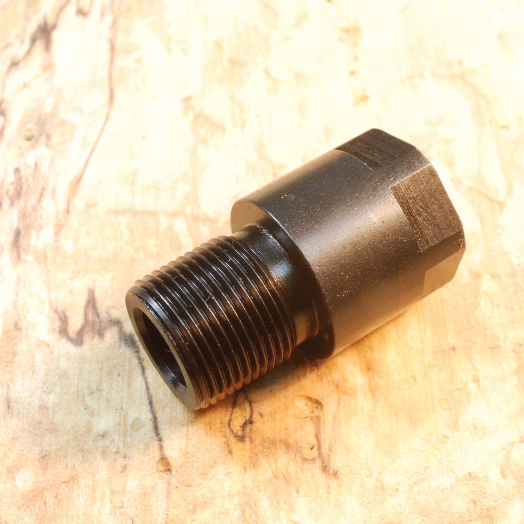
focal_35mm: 77
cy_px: 261
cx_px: 327
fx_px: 1319
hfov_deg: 22.4
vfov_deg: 22.5
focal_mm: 40
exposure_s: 1/4
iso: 200
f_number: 22
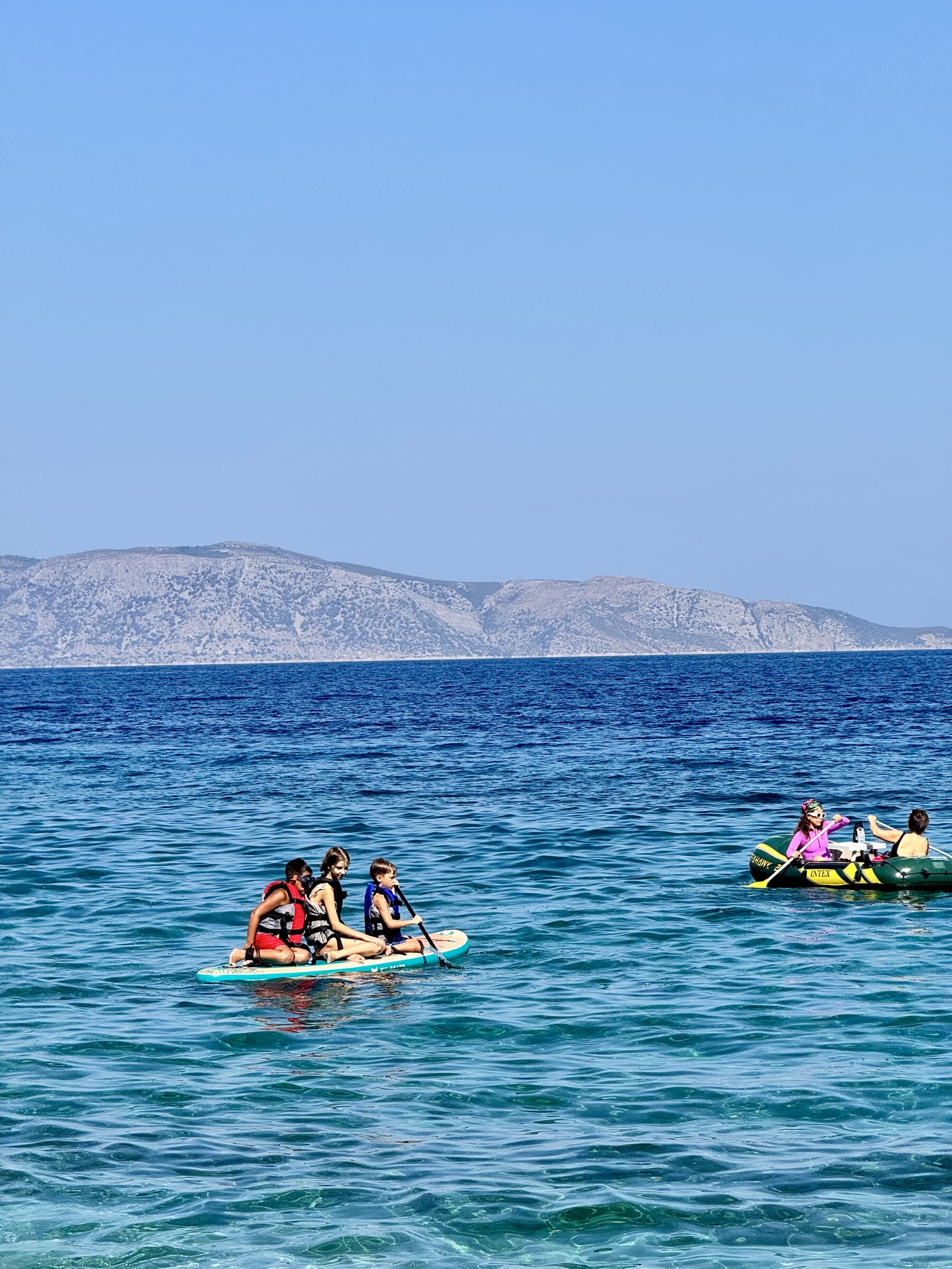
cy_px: 634
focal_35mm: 120
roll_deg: +0.9
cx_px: 476
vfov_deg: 16.4
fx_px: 4400
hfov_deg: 12.3
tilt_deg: +0.0
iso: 50
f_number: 2.8
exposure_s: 1/2024
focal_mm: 15.66
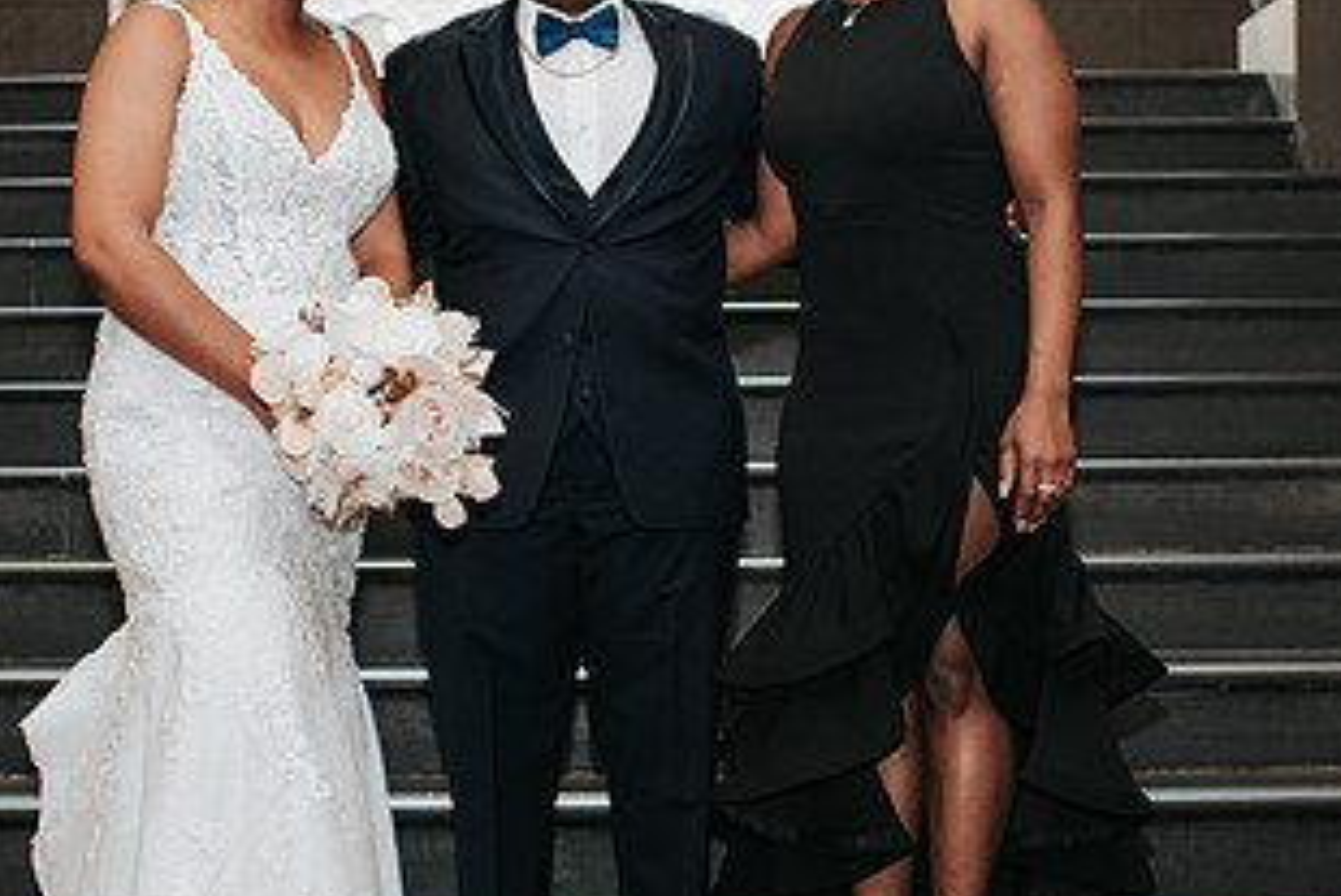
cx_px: 595
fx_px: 2795
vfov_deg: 18.2
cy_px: 412
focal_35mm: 75
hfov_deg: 27.0
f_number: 3.2
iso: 1000
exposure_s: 1/125
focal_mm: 35
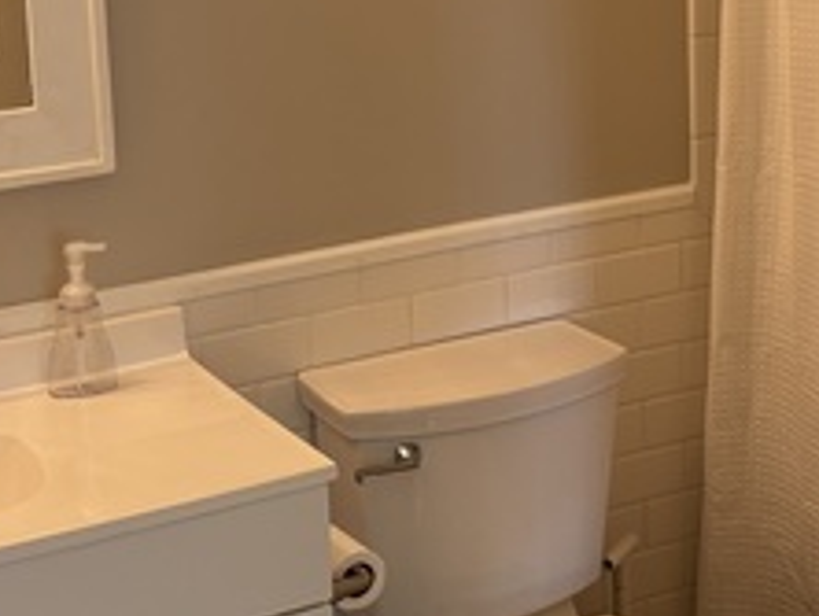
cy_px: 63
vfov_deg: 18.6
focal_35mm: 78
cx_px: 522
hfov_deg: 24.9
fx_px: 1847
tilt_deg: -9.7
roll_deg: +1.5
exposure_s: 1/60
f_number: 1.6
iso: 100
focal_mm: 5.96
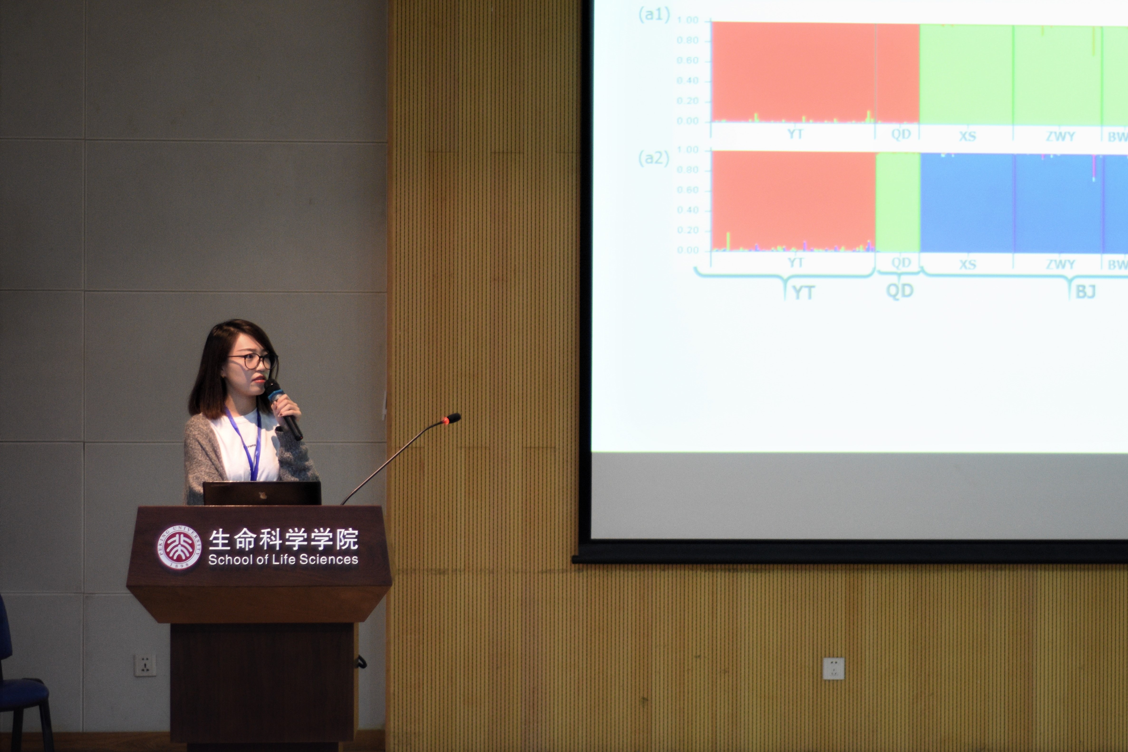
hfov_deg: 27.0
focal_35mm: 75
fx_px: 2350
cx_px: 564
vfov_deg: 18.2
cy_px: 376
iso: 1250
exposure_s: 1/80
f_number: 1.8
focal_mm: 50
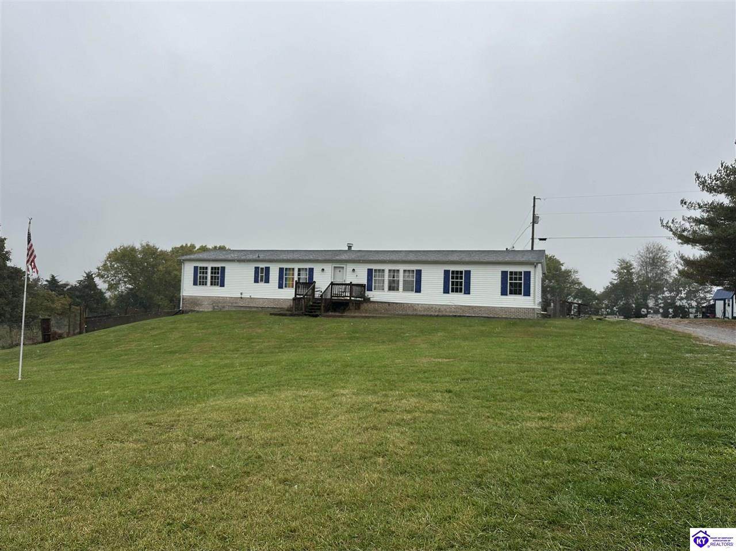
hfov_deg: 71.6
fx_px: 510
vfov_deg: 56.8
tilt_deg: +2.1
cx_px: 368
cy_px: 276
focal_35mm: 24
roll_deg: -1.5
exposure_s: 1/3472
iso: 80
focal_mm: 6.86
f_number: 1.78
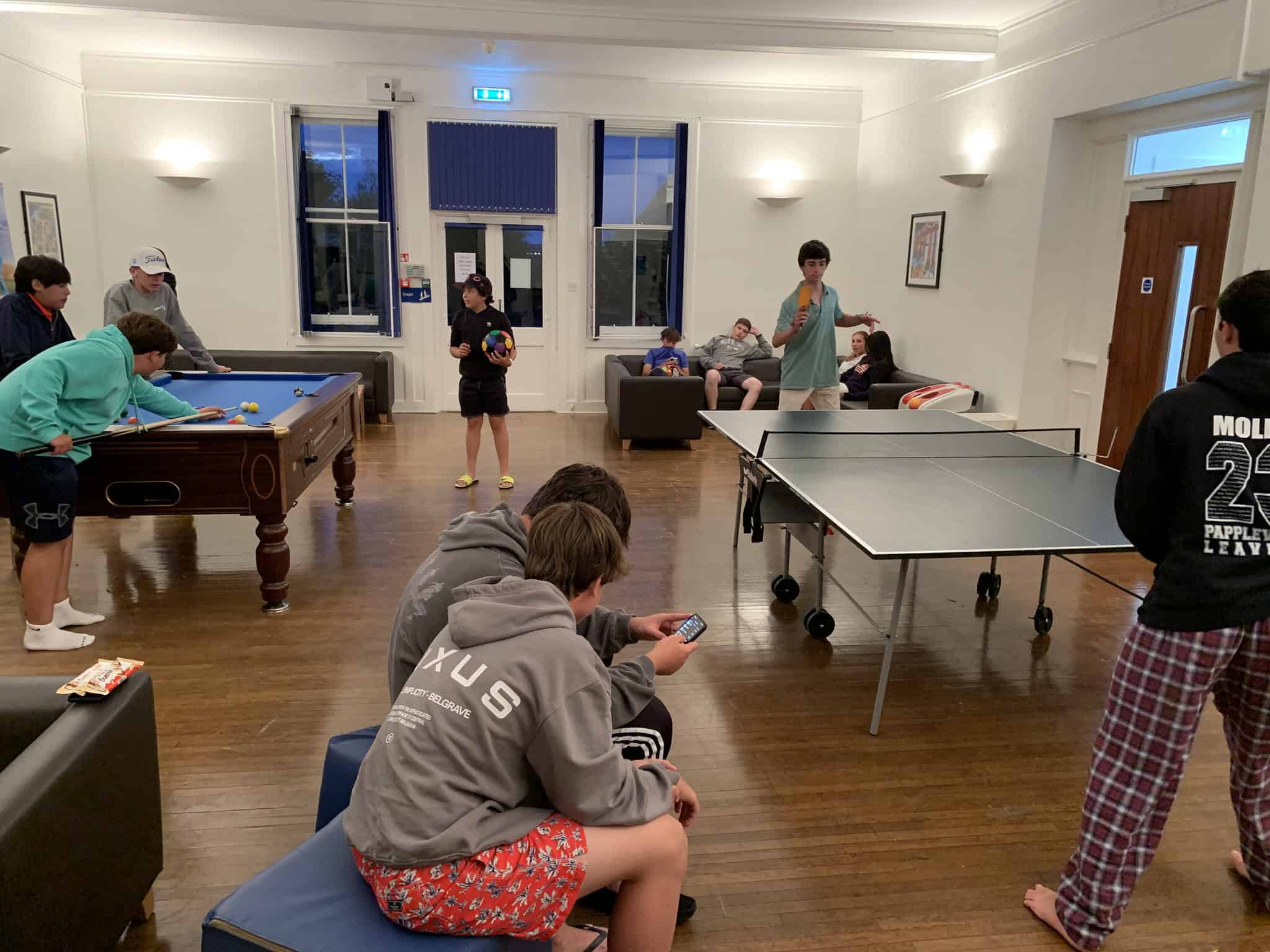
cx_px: 635
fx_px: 954
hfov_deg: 67.3
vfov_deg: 53.1
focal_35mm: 26
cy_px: 476
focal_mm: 4.2
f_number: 1.8
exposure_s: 1/50
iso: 250
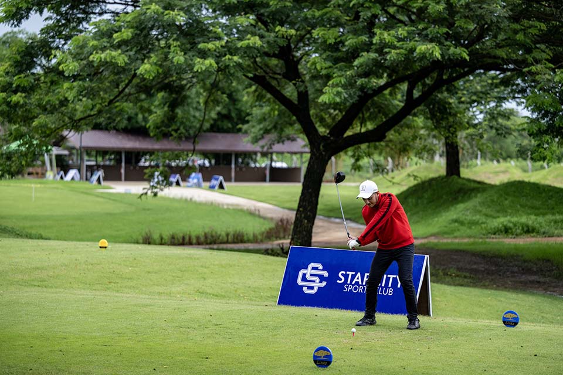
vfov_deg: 13.3
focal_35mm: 103
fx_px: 1611
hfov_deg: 19.8
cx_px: 282
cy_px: 188
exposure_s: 1/3200
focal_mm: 103
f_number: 2.8
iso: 360
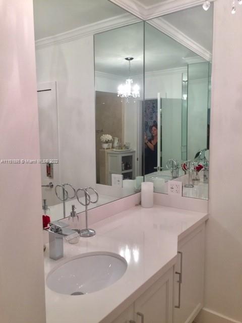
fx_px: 270
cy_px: 162
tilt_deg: -5.8
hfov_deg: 48.2
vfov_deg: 61.7
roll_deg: +0.2
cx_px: 121
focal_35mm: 29
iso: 32
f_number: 2.2
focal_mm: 4.15
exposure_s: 1/40
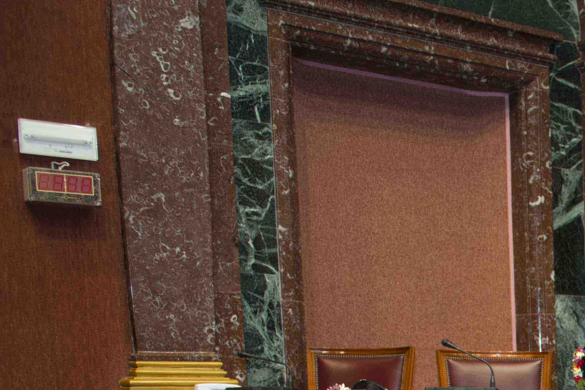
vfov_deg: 15.9
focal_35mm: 78
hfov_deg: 21.1
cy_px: 609
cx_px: 927
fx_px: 1268
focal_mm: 24
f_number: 3.5
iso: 800
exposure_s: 1/60
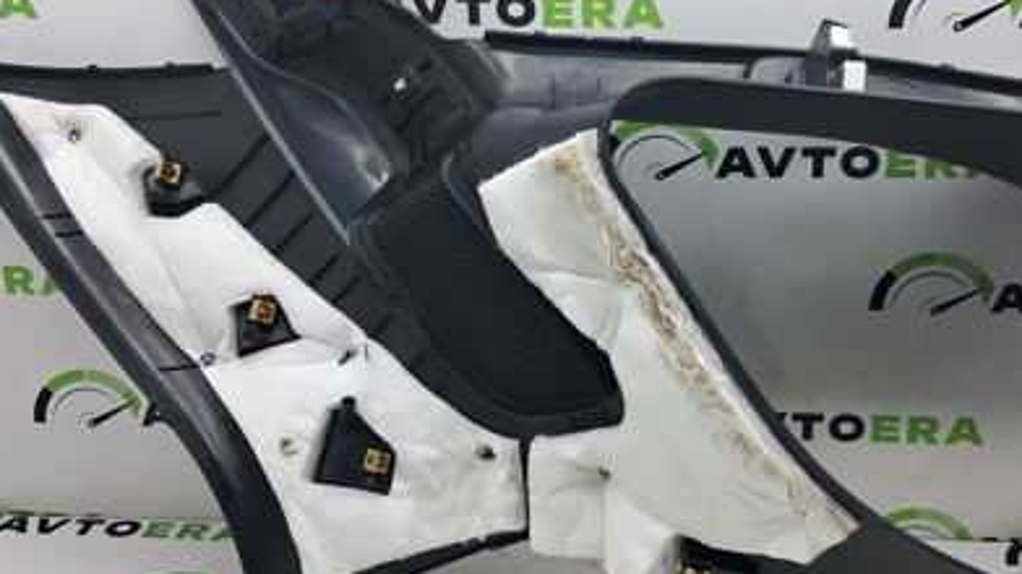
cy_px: 265
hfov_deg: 42.5
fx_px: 1300
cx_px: 660
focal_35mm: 48
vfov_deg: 24.9
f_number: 1.8
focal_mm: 4
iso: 50
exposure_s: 1/50
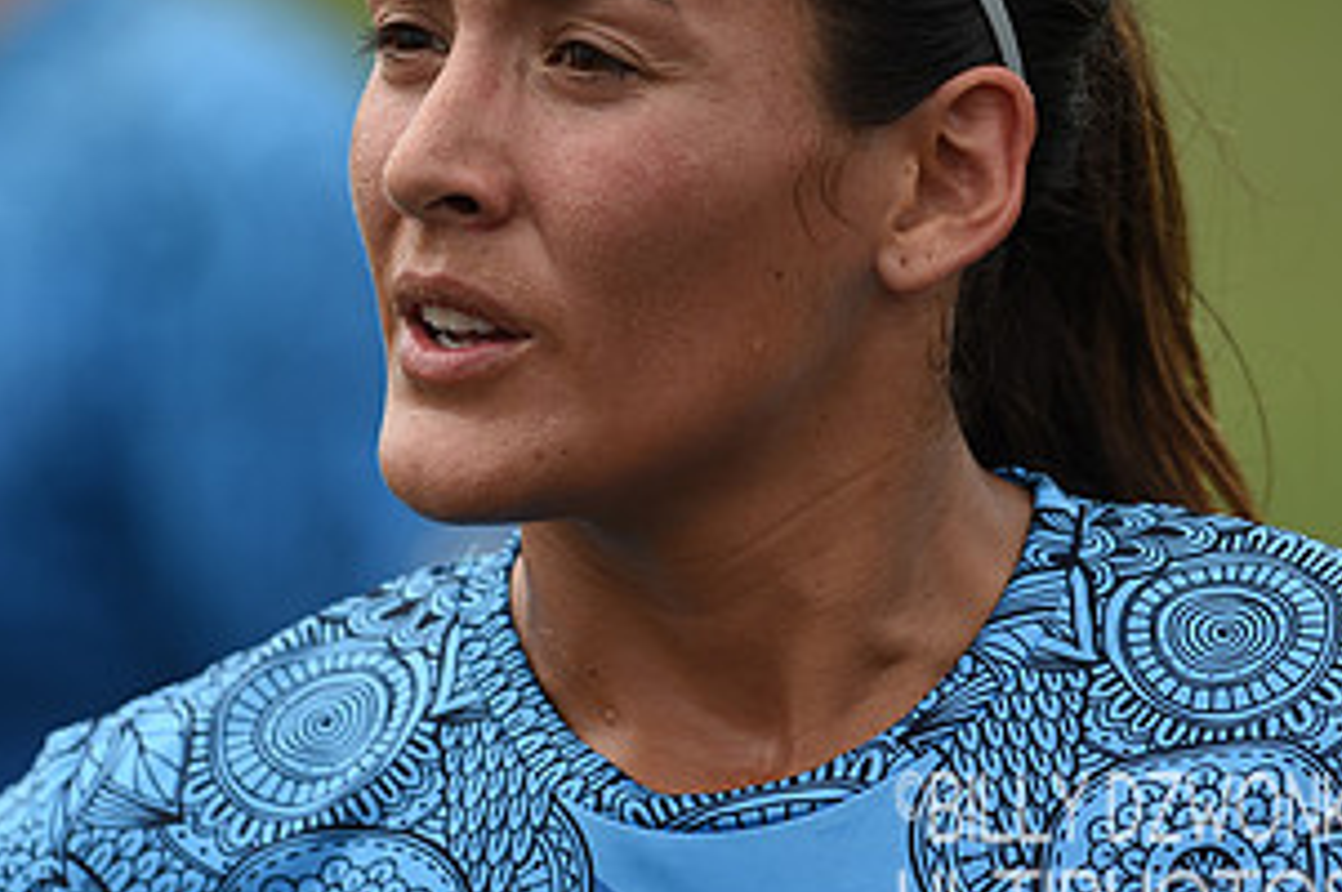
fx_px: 28672
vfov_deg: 1.8
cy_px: 132
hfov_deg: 2.7
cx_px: 611
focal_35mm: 770
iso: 100
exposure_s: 1/1000
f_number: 5.6
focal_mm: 400
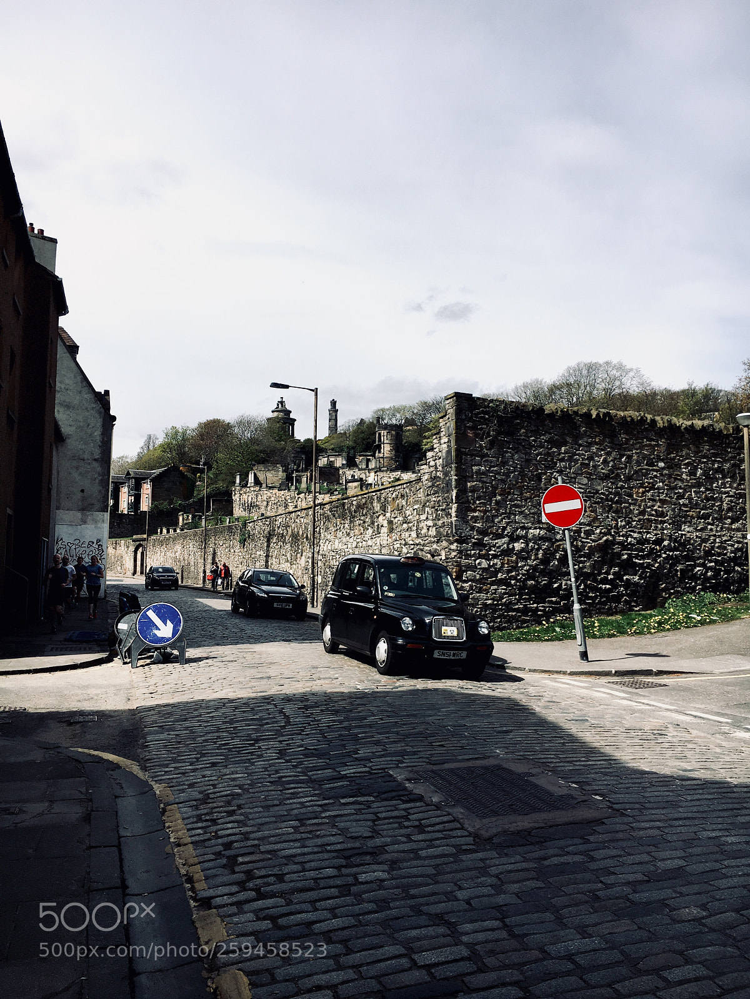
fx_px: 838
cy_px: 500
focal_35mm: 29
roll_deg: -0.1
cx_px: 375
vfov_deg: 61.7
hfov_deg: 48.2
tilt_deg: +3.9
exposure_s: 1/1923
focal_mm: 4.15
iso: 25
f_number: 2.2
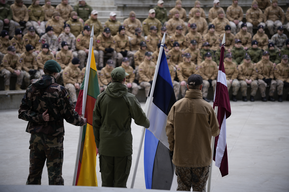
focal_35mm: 105
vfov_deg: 13.0
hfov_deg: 19.5
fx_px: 843
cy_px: 96
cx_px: 144
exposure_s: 1/640
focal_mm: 105
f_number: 2.8
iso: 160
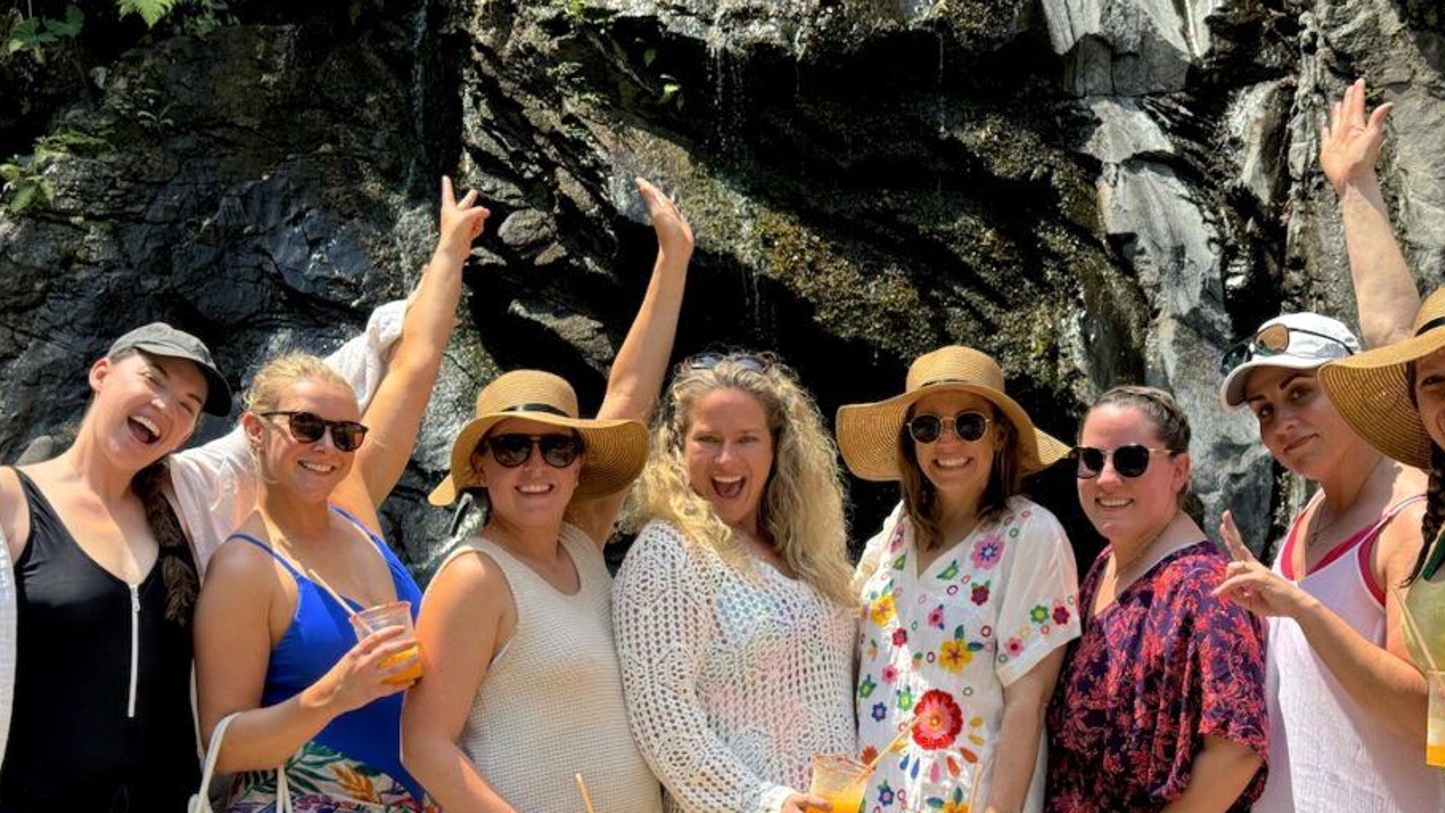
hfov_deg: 35.4
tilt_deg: -0.2
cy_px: 570
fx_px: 2261
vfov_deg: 20.3
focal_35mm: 59
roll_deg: +0.7
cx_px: 780
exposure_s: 1/1458
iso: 64
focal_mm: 6.76
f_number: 1.78
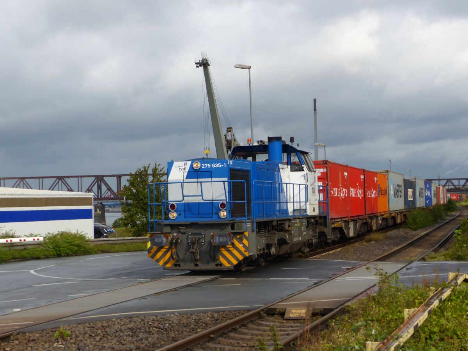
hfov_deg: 26.0
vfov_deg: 19.6
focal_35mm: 75
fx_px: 1014
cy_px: 176
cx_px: 234
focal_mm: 13.5
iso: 100
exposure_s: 1/640
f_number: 4
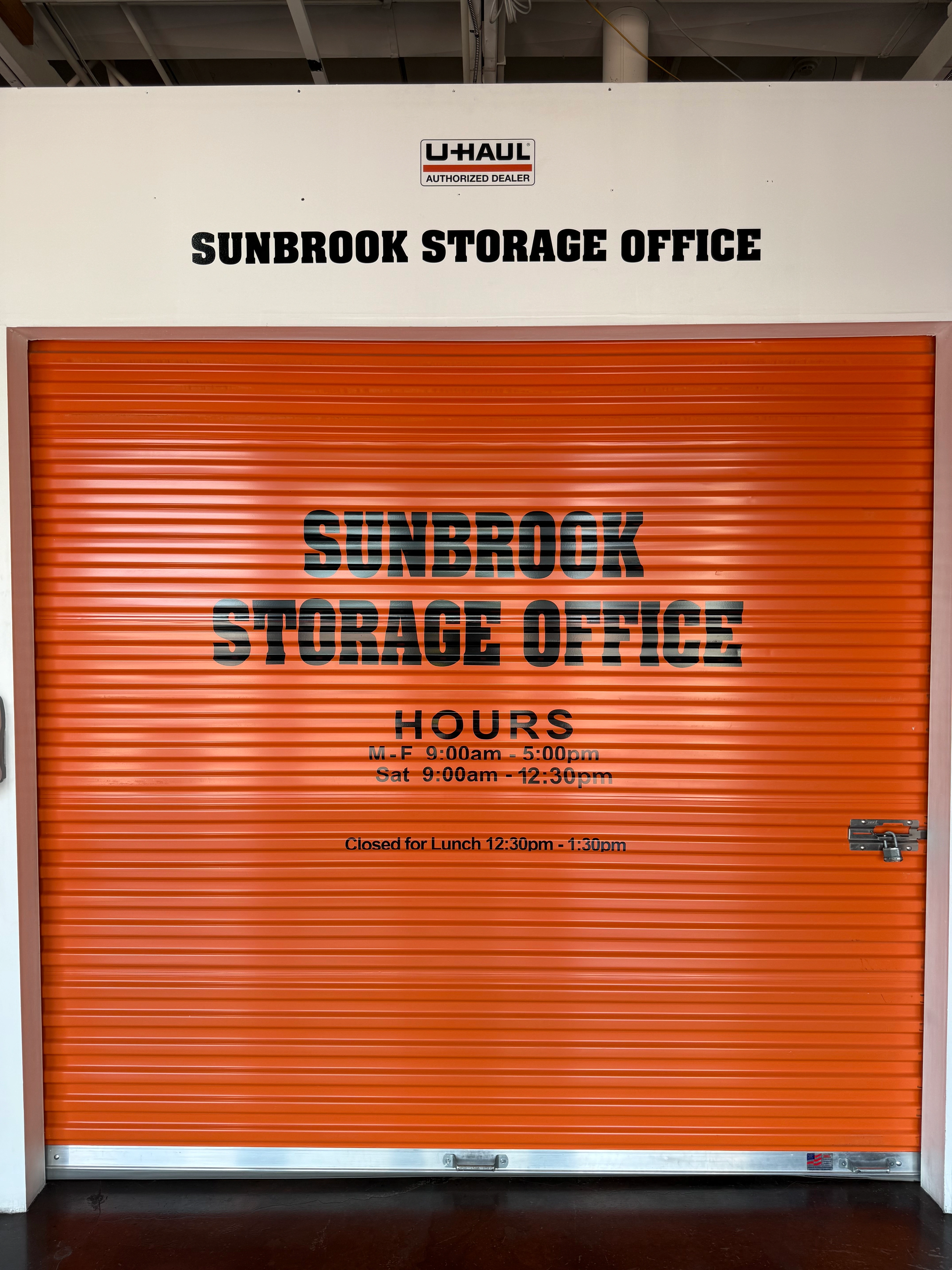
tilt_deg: -1.4
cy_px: 635
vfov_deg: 71.6
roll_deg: -0.3
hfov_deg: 56.8
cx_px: 476
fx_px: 880
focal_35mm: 24
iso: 64
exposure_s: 1/120
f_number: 1.78
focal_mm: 6.76
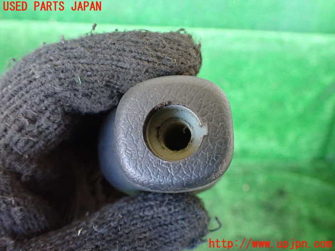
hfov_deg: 60.0
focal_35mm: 30
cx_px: 168
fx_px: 290
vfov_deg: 46.8
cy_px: 126
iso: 800
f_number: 2.3
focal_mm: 5.4
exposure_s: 1/80
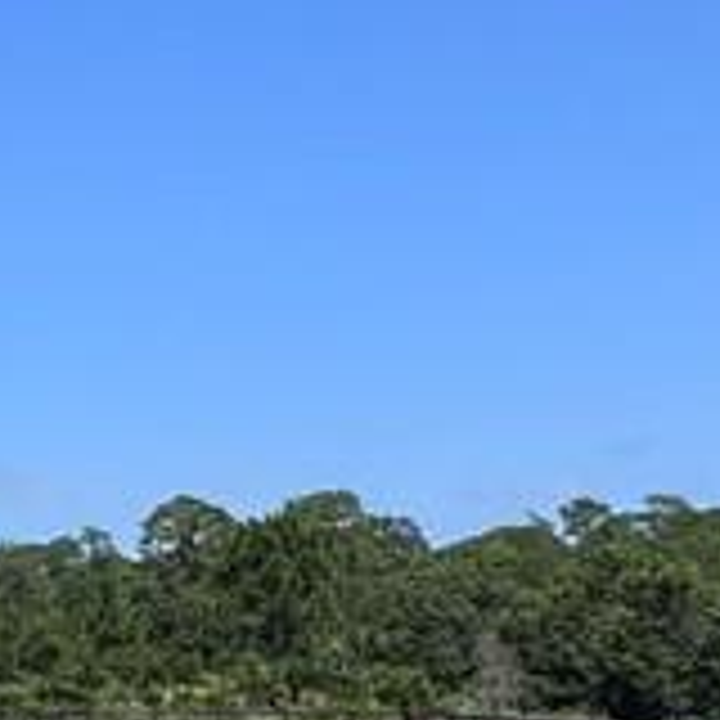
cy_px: 418
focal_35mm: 79
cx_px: -958
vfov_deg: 21.9
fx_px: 1859
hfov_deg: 14.8
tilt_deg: +6.1
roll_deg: -1.0
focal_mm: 2.22
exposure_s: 1/1748
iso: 50
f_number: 2.2
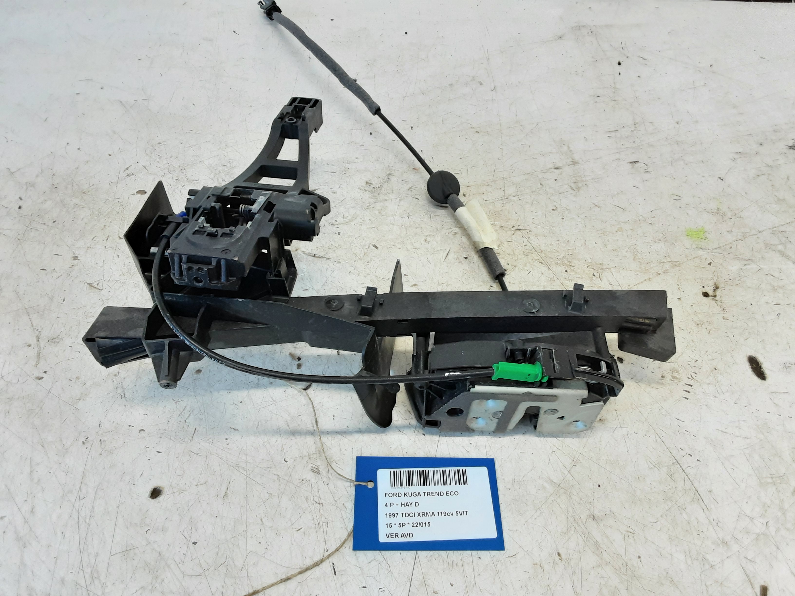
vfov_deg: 51.4
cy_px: 298
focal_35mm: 27
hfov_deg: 65.3
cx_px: 398
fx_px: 620
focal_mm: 2.91
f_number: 1.9
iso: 100
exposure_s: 1/50
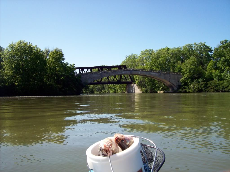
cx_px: 115
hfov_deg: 51.4
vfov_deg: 39.6
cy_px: 86
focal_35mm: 36
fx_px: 239
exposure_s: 1/566
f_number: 4.8
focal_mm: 6
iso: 80
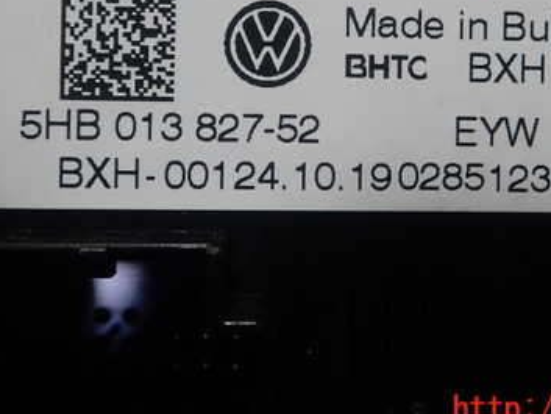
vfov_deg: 27.9
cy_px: 78
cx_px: 337
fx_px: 812
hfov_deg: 37.3
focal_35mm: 51
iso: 125
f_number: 2.3
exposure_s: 1/125
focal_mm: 5.5
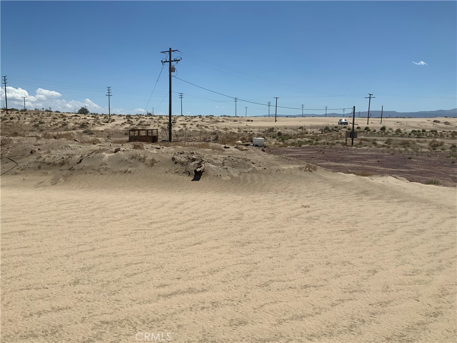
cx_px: 228
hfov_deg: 61.7
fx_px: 383
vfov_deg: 48.2
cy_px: 172
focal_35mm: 29
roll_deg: +0.7
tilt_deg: -7.1
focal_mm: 3
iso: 20
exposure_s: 1/5263
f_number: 1.8
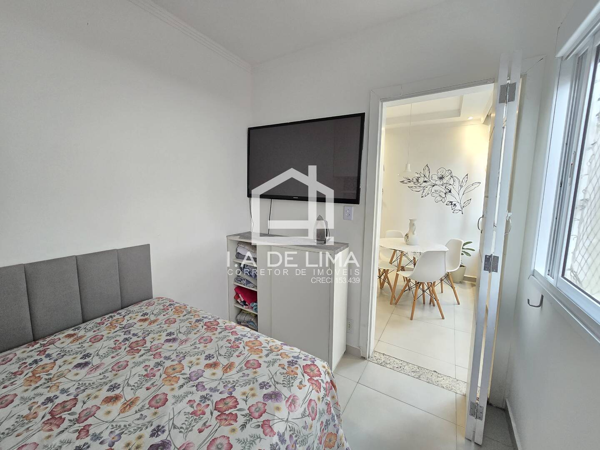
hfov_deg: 106.2
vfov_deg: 89.9
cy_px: 225
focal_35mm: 13
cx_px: 300
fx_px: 225
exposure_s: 1/60
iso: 500
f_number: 2.2
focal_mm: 2.2
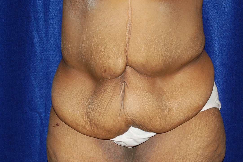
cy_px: 81
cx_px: 129
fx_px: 773
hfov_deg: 17.9
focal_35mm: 115
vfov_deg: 11.9
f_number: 5.6
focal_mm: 55
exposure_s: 1/60
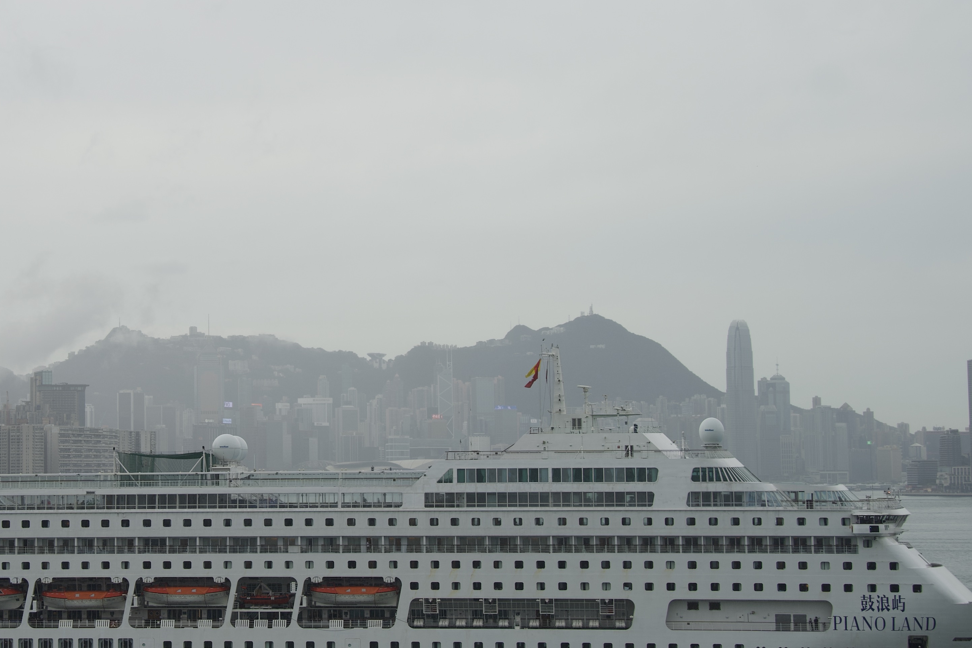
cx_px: 224
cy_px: 289
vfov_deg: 15.7
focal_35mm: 87
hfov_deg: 23.1
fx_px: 2349
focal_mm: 42
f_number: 5
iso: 80
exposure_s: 1/250
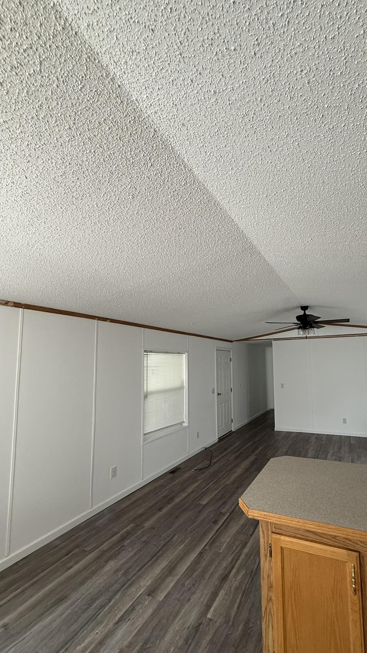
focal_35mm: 16
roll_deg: +0.9
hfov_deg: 65.6
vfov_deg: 99.3
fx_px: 277
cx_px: 240
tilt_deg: +5.9
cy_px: 339
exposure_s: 1/60
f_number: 2.2
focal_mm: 2.22
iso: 200
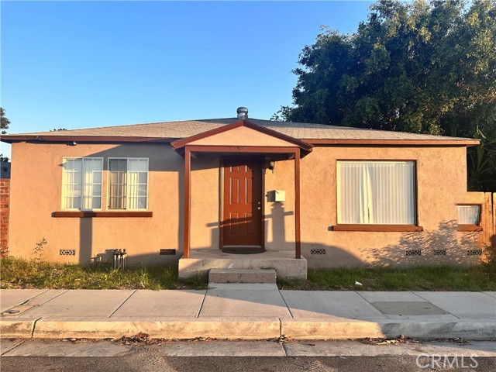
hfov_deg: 71.6
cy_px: 186
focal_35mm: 24
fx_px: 344
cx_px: 248
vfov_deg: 56.8
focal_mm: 6.86
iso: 80
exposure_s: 1/1241
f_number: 1.78
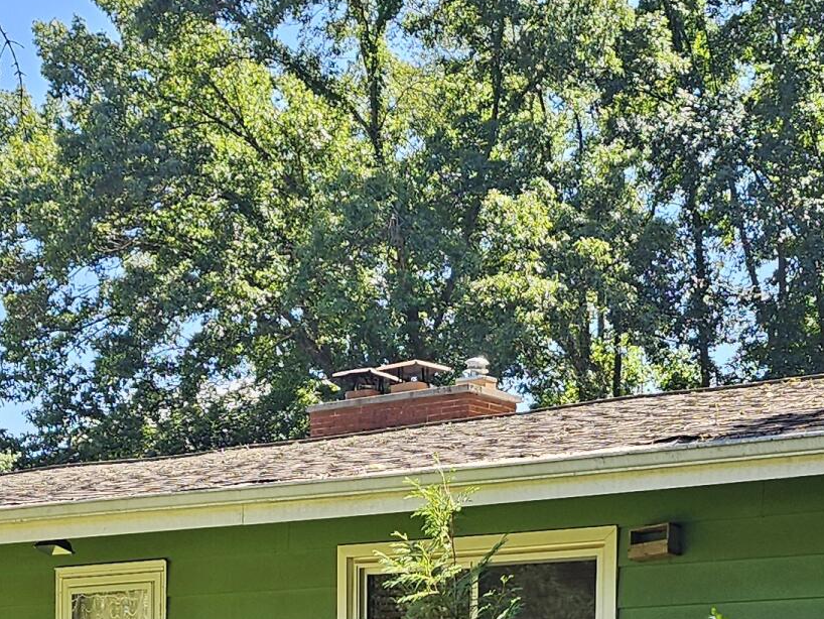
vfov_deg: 15.9
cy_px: 812
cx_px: 446
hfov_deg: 22.2
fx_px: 2095
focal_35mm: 88
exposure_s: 1/515
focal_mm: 5
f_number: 1.8
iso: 50
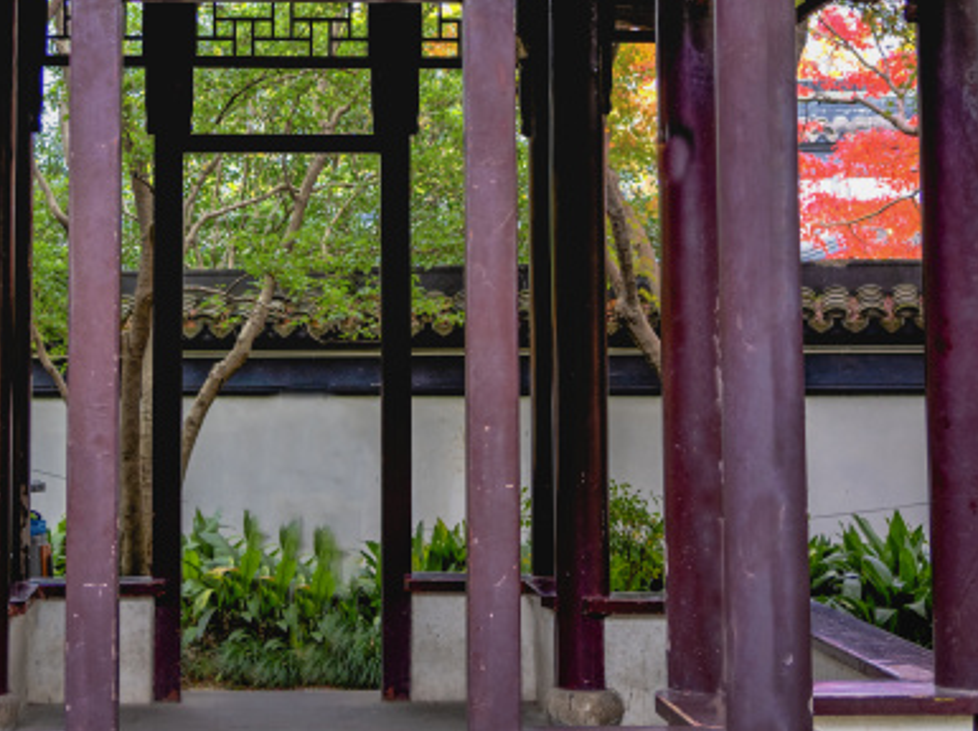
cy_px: -119
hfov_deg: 27.0
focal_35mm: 72
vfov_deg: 19.4
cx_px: 371
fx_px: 2032
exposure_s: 1/20
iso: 100
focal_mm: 24
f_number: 4
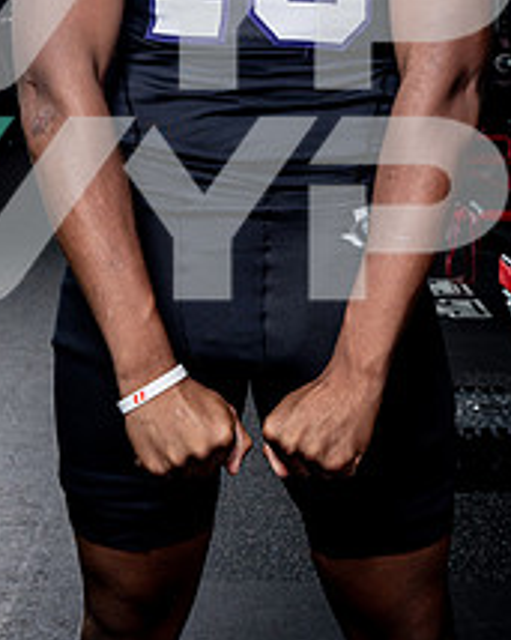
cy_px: 0
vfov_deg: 26.1
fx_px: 1305
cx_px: 281
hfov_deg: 22.1
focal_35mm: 69
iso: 640
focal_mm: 35
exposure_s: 1/250
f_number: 8
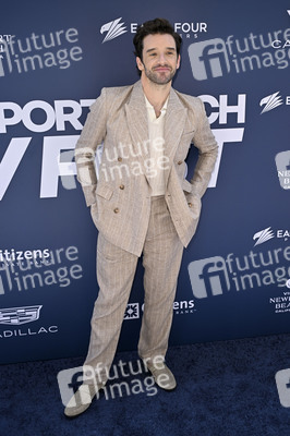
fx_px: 387
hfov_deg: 41.0
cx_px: 145
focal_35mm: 32
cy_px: 218
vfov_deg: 58.8
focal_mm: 32
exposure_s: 1/320
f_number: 7.1
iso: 500
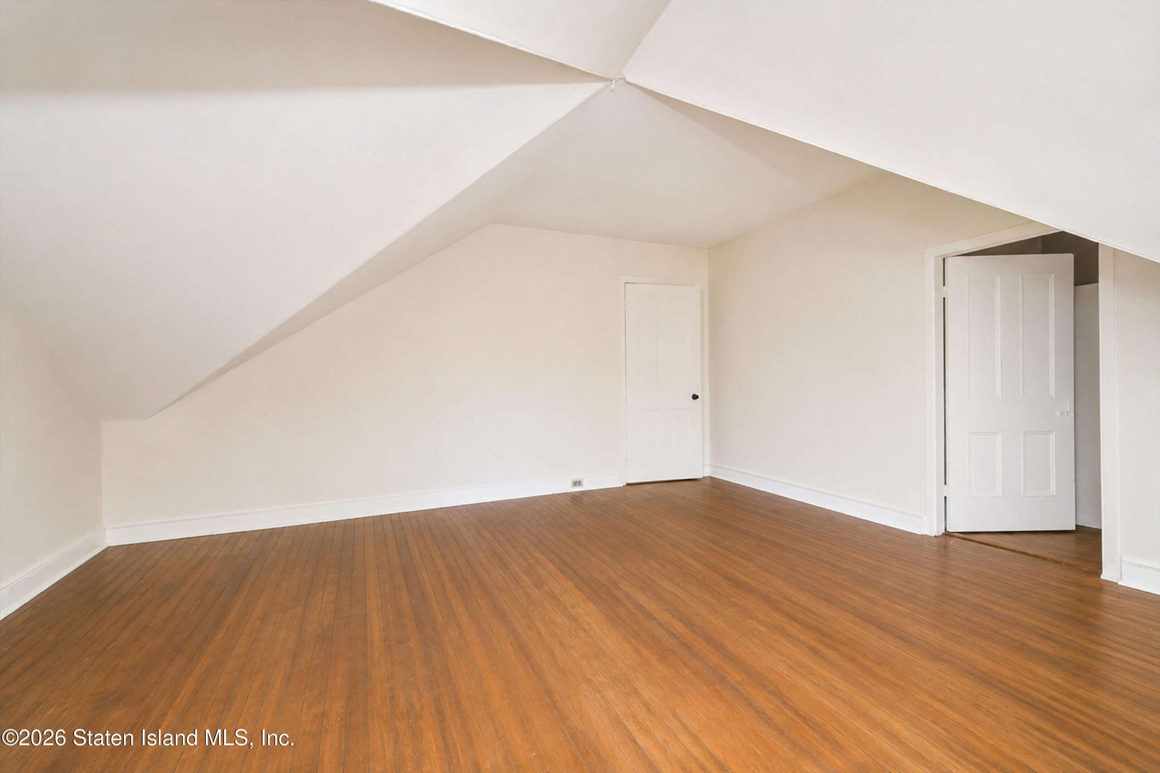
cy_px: 386
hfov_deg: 95.0
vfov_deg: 72.1
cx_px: 580
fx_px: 532
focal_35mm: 16
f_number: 4
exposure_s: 1/15
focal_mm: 16.5
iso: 64
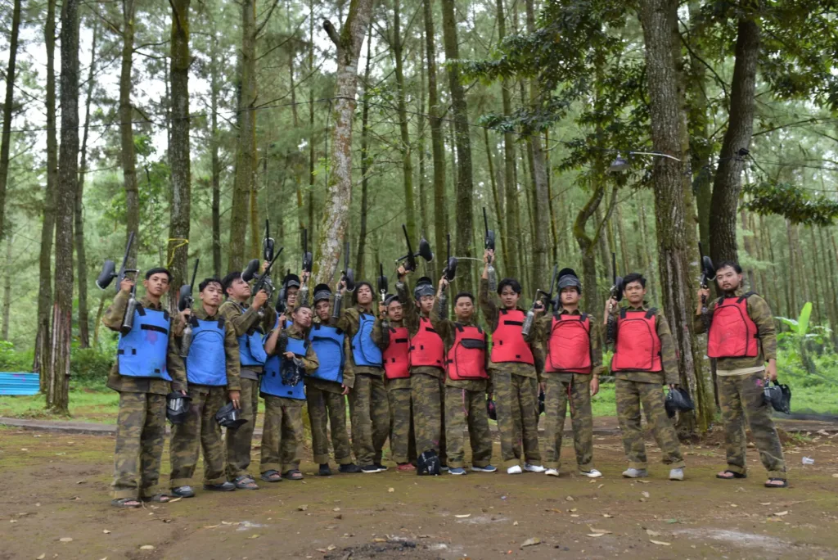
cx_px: 419
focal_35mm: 35
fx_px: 815
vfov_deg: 37.9
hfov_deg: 54.4
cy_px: 280
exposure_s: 1/160
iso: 100
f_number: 3.5
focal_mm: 35
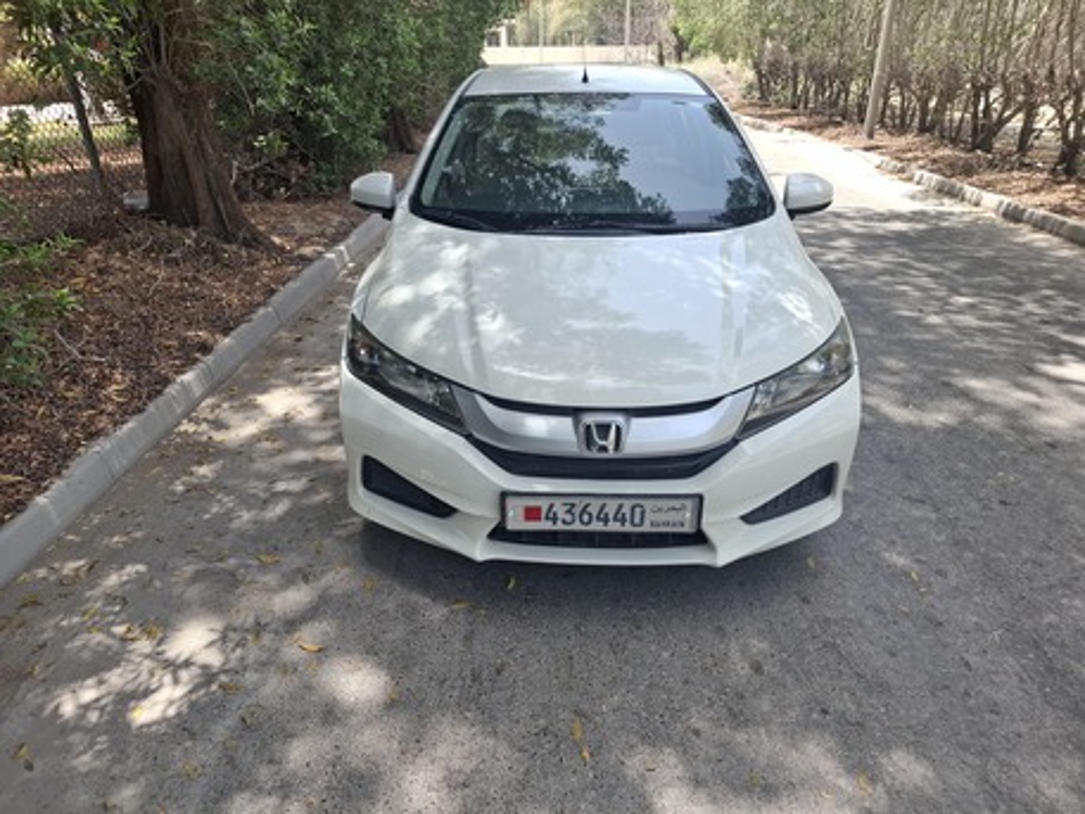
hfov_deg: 73.9
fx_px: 721
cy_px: 407
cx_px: 542
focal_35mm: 23
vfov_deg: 58.9
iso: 50
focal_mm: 5.54
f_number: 1.8
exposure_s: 1/411
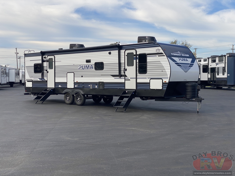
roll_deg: -0.5
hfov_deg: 36.8
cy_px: 88
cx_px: 118
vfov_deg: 28.0
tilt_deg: -1.3
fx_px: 353
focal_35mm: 52
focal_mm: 6
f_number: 2
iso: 20
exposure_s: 1/1410
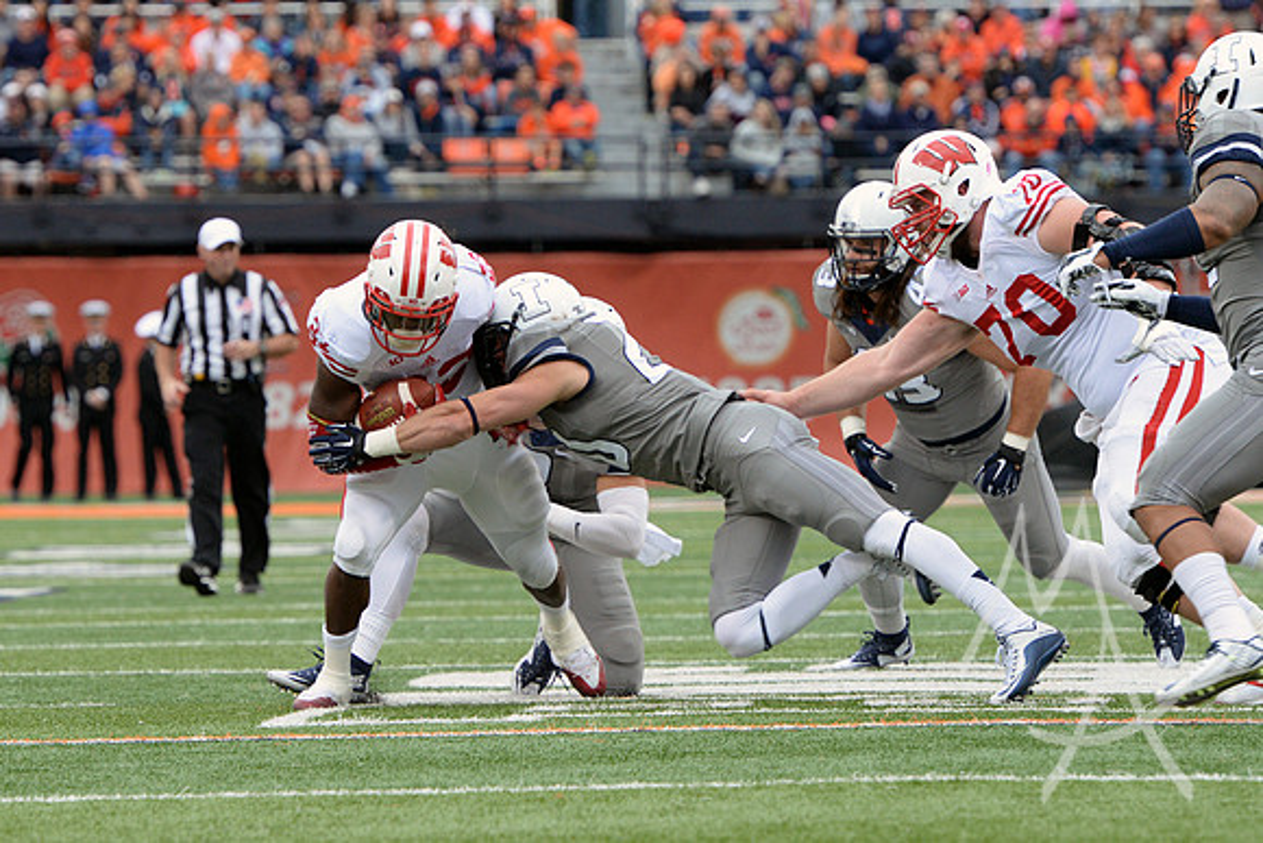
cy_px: 422
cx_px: 632
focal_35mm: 250
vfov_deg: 5.5
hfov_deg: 8.2
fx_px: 8772
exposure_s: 1/800
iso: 1600
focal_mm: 250
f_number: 7.1
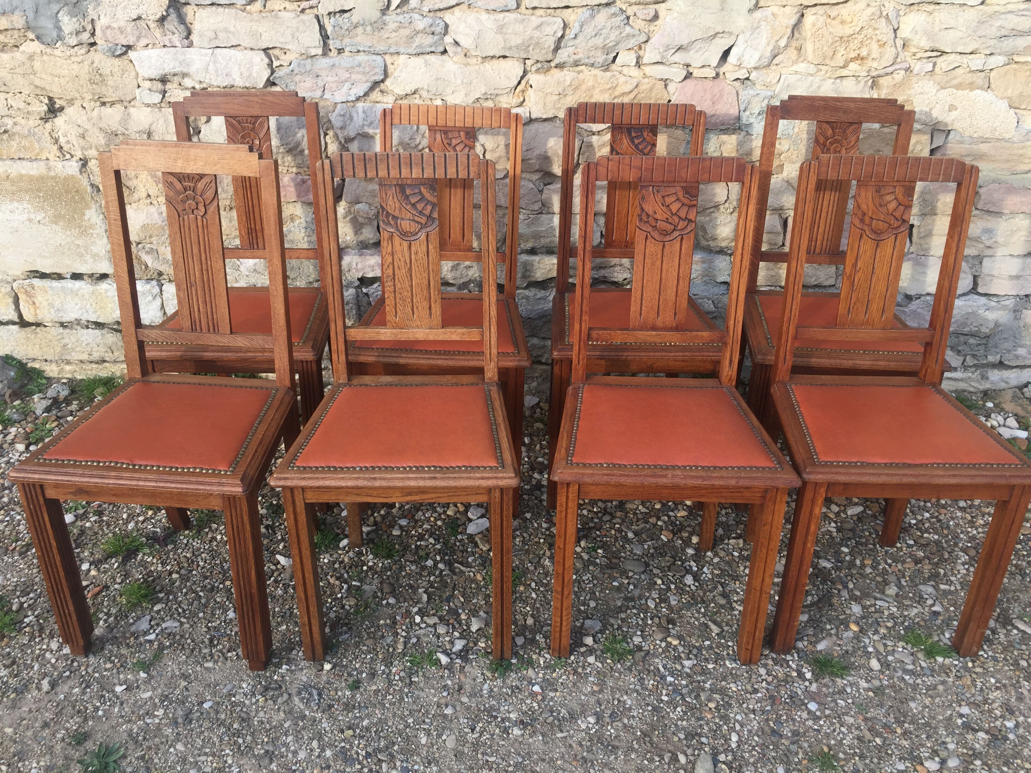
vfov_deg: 48.2
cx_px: 516
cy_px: 386
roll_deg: -2.7
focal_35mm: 29
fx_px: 864
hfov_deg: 61.7
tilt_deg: -29.5
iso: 32
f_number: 2.2
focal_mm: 4.15
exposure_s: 1/430
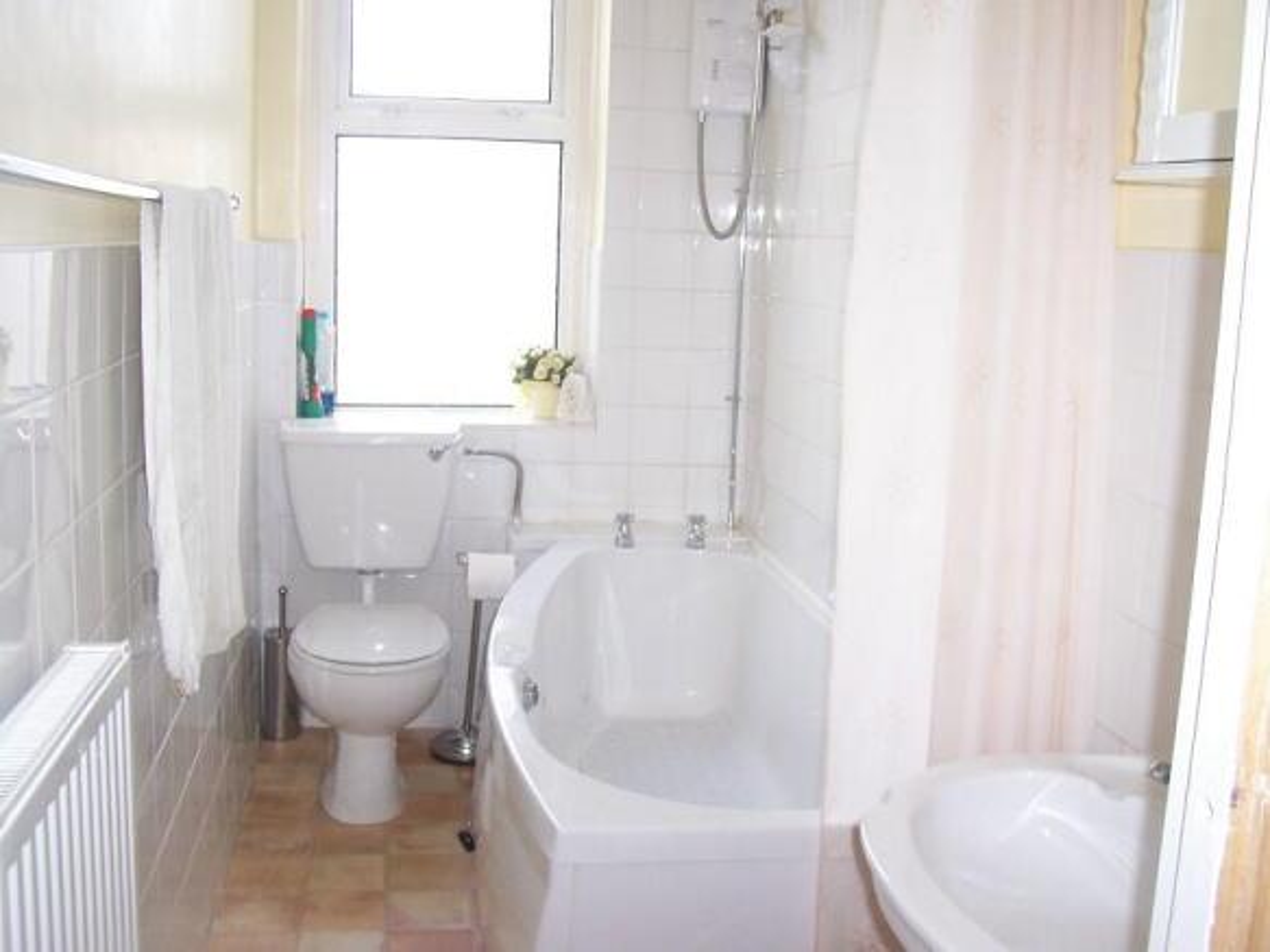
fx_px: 1357
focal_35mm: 37
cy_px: 476
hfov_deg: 50.1
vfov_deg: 38.7
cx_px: 635
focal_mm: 5.6
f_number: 2.8
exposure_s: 1/60
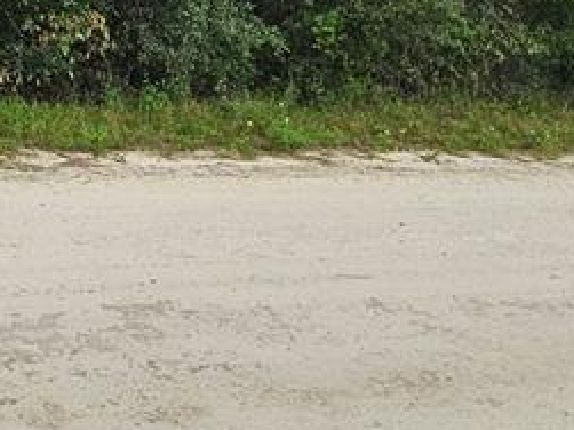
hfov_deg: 32.4
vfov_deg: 23.2
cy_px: -181
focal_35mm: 53
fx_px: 878
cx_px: -39
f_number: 2.2
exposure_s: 1/315
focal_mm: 2.2
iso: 50
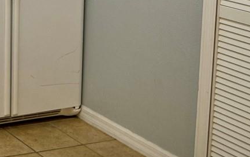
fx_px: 641
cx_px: -180
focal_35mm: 94
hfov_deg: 18.2
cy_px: -83
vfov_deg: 13.1
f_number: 1.78
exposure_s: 1/60
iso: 125
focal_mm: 6.76
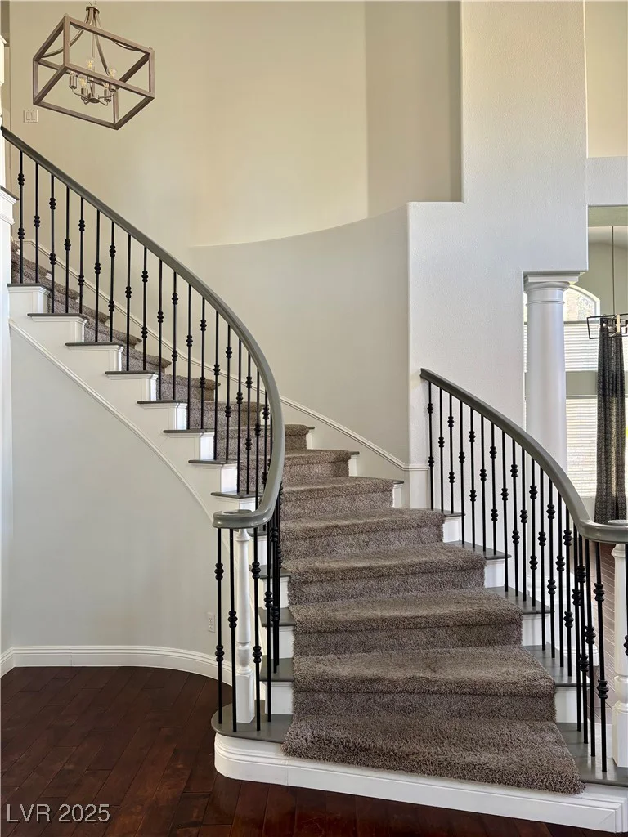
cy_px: 418
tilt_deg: +0.1
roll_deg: +0.6
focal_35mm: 26
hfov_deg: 53.1
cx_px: 314
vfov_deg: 67.3
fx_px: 629
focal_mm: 5.96
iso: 125
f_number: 1.6
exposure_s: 1/79
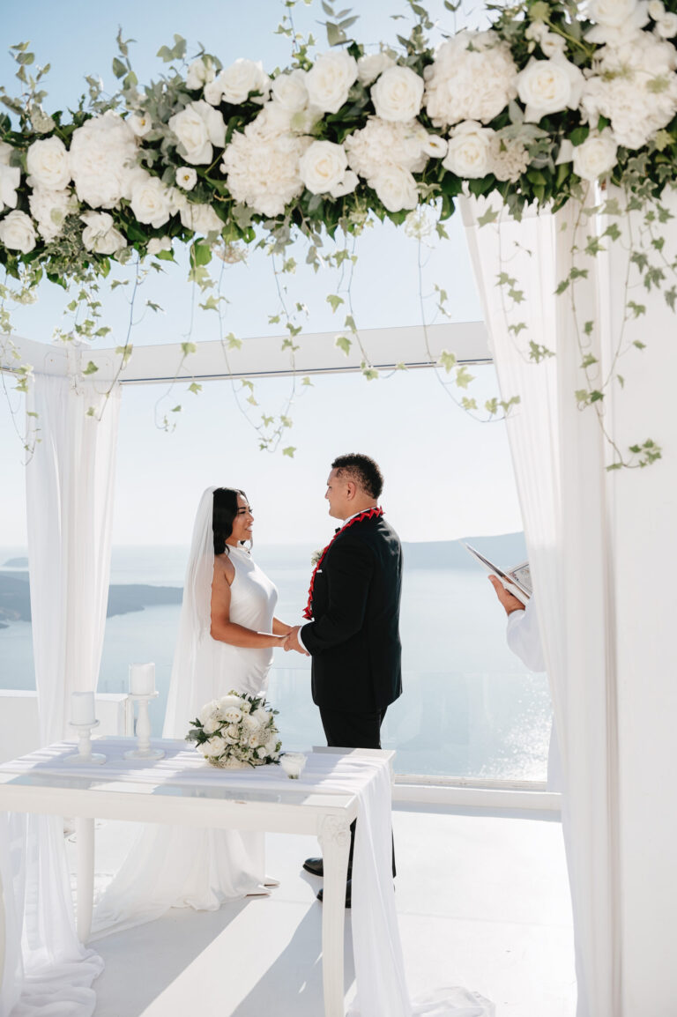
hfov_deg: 38.8
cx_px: 338
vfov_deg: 55.8
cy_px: 508
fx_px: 960
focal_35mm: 34
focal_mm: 34
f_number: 4
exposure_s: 1/2500
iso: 100
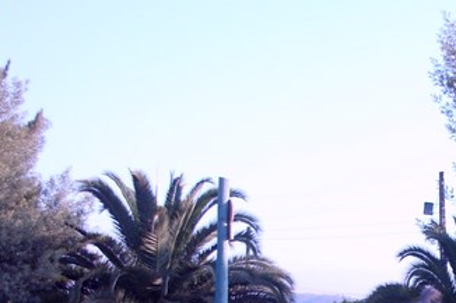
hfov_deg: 20.1
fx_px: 1228
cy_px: 397
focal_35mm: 97
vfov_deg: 13.6
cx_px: 502
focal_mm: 6.3
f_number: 2.9
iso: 50
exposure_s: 1/242
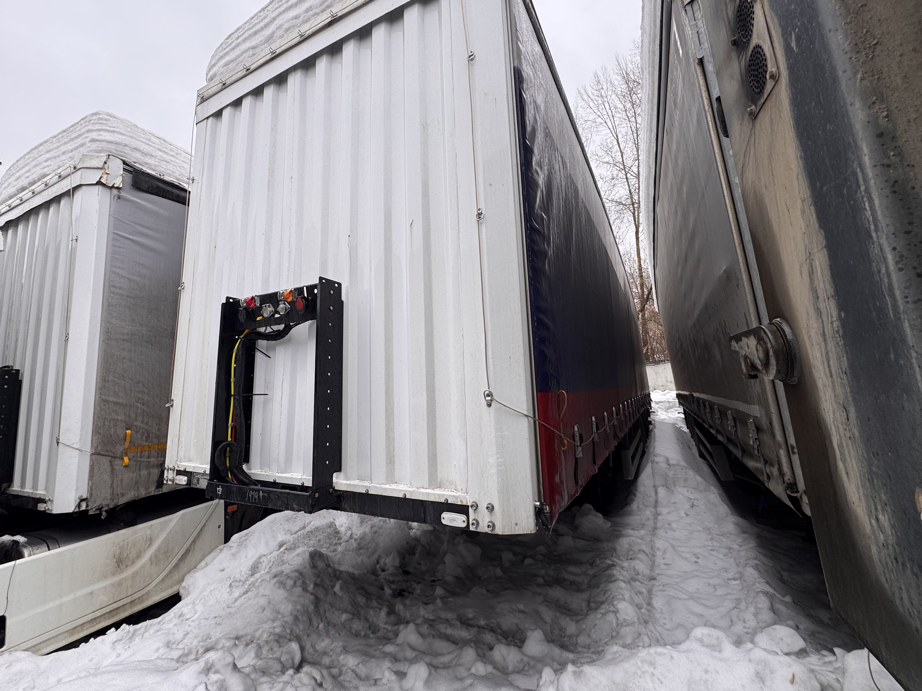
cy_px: 314
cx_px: 423
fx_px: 426
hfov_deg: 94.3
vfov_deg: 77.9
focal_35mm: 16
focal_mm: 2.22
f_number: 2.2
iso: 40
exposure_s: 1/154
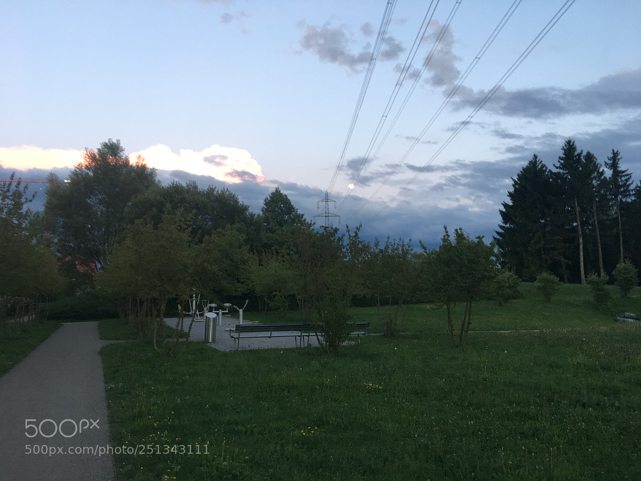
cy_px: 240
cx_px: 320
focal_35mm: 29
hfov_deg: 61.7
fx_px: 537
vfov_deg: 48.2
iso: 80
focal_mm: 4.15
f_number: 2.2
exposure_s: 1/33
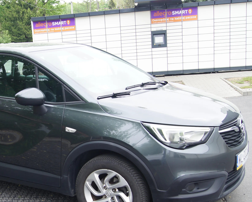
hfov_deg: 36.4
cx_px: 60
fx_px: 373
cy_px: 132
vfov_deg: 30.1
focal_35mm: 50
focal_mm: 22
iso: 100
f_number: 5.6
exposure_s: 1/40
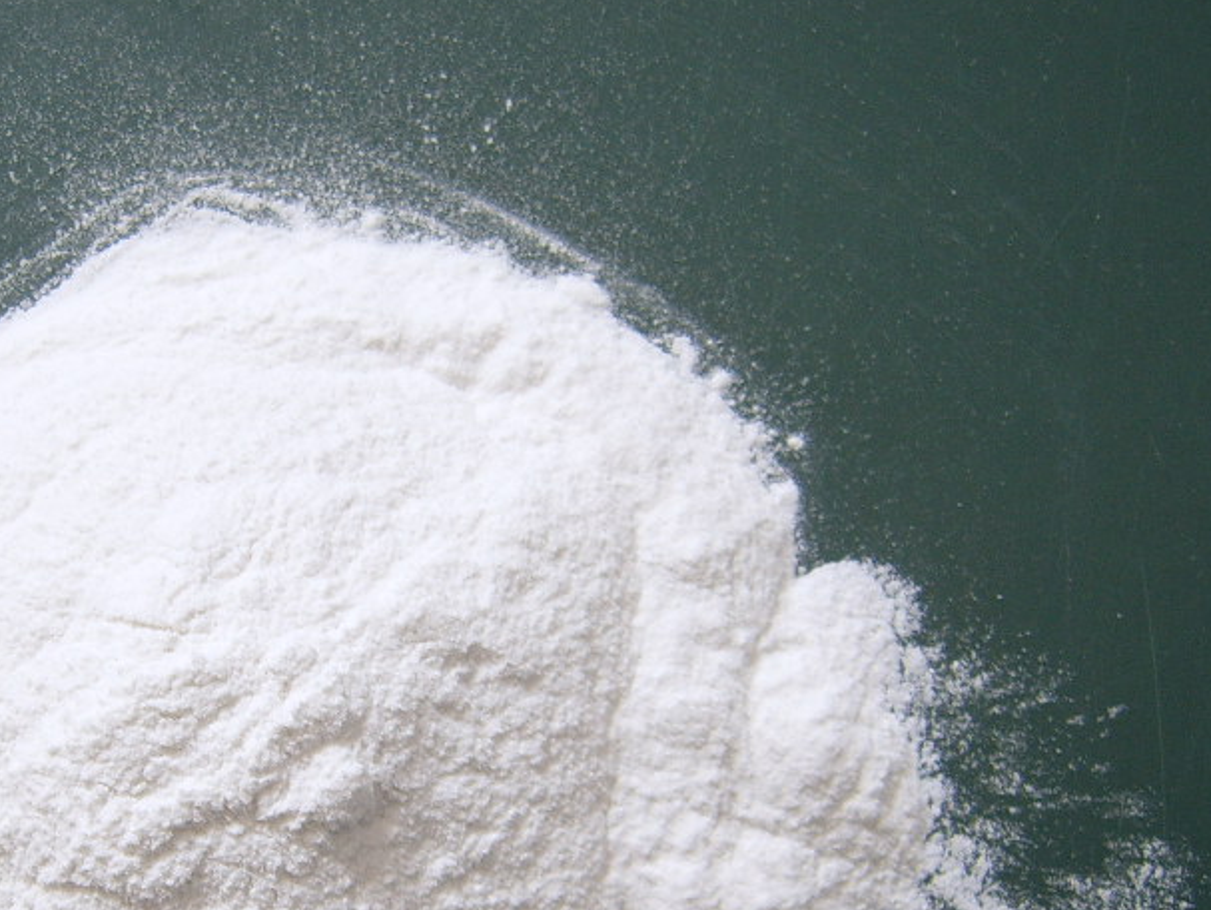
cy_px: 722
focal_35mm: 59
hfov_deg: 32.2
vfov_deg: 24.5
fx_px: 2065
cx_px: 335
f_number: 2.8
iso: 55
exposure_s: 1/30
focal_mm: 5.8
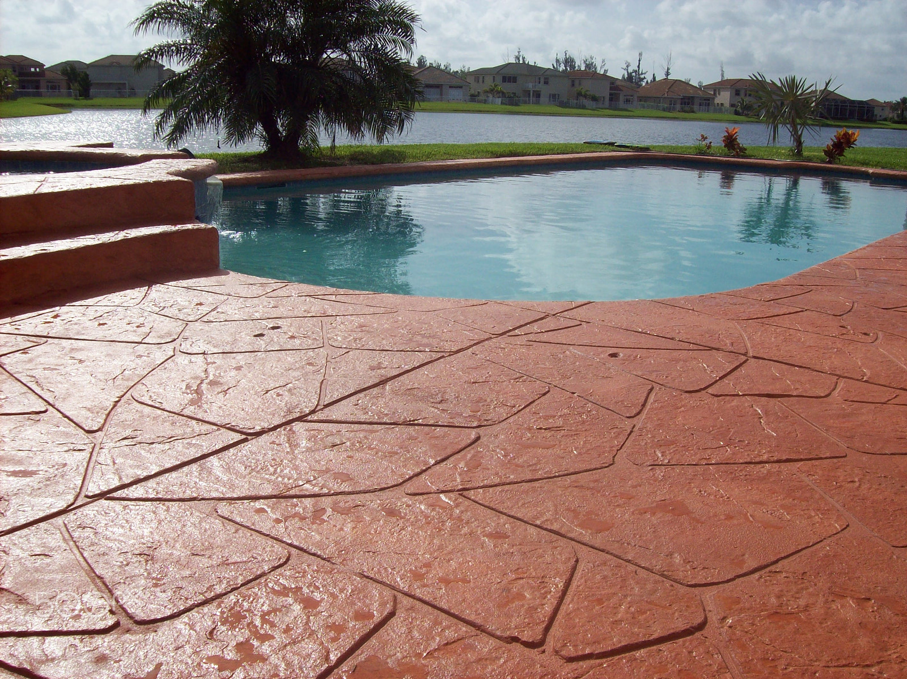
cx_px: 454
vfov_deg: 39.6
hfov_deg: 51.4
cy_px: 340
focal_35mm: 36
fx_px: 943
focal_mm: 6
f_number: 4.8
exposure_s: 1/1401
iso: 80
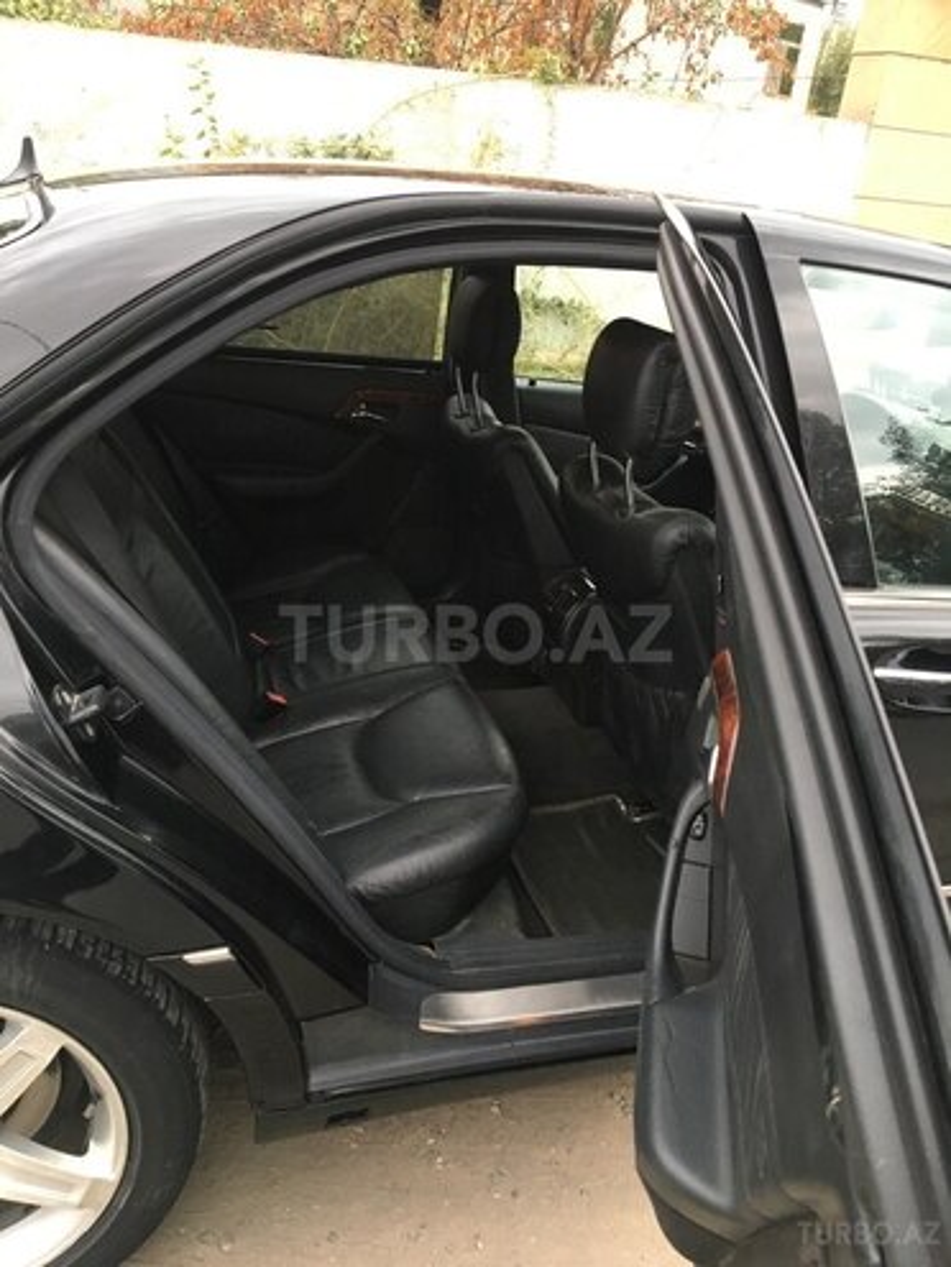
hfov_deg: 48.2
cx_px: 476
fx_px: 1062
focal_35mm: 29
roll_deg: -7.7
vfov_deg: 61.7
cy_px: 634
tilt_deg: -26.2
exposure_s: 1/33
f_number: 2.2
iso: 125
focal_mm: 4.15
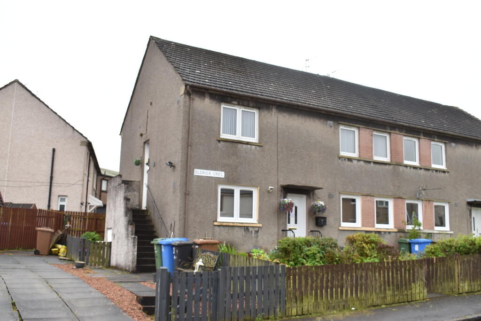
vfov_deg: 38.4
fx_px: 461
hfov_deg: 55.1
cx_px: 240
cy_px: 160
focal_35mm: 34
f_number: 6.3
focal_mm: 23
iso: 100
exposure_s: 1/200
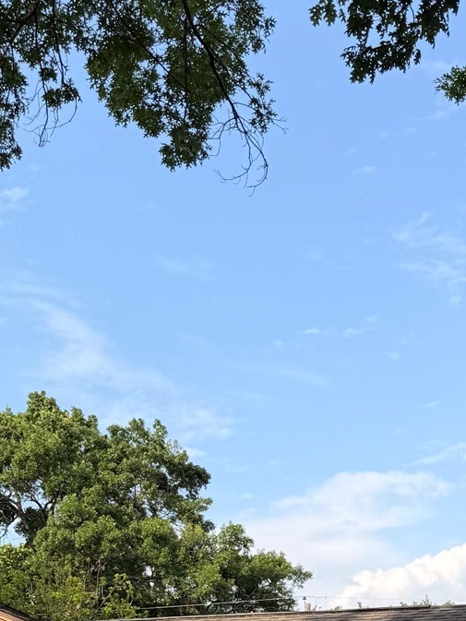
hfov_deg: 20.1
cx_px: 338
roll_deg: +0.3
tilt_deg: +1.4
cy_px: 772
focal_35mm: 73
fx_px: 1310
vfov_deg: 23.9
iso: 80
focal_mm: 6.76
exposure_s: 1/2611
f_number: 1.78
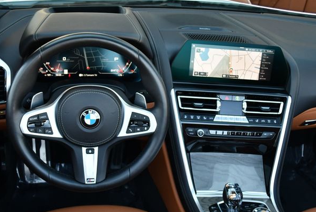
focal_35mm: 43
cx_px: 151
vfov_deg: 31.3
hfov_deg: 45.4
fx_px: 378
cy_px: 111
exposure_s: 1/250
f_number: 3.8
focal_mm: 20
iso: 500
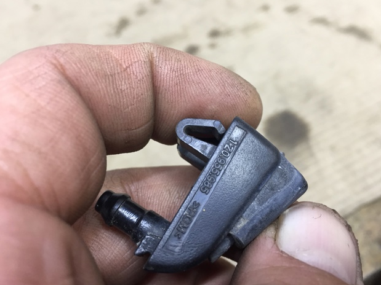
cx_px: 196
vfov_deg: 46.8
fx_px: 330
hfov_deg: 60.0
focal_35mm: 30
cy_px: 142
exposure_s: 1/33
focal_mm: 4.15
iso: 125
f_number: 2.2
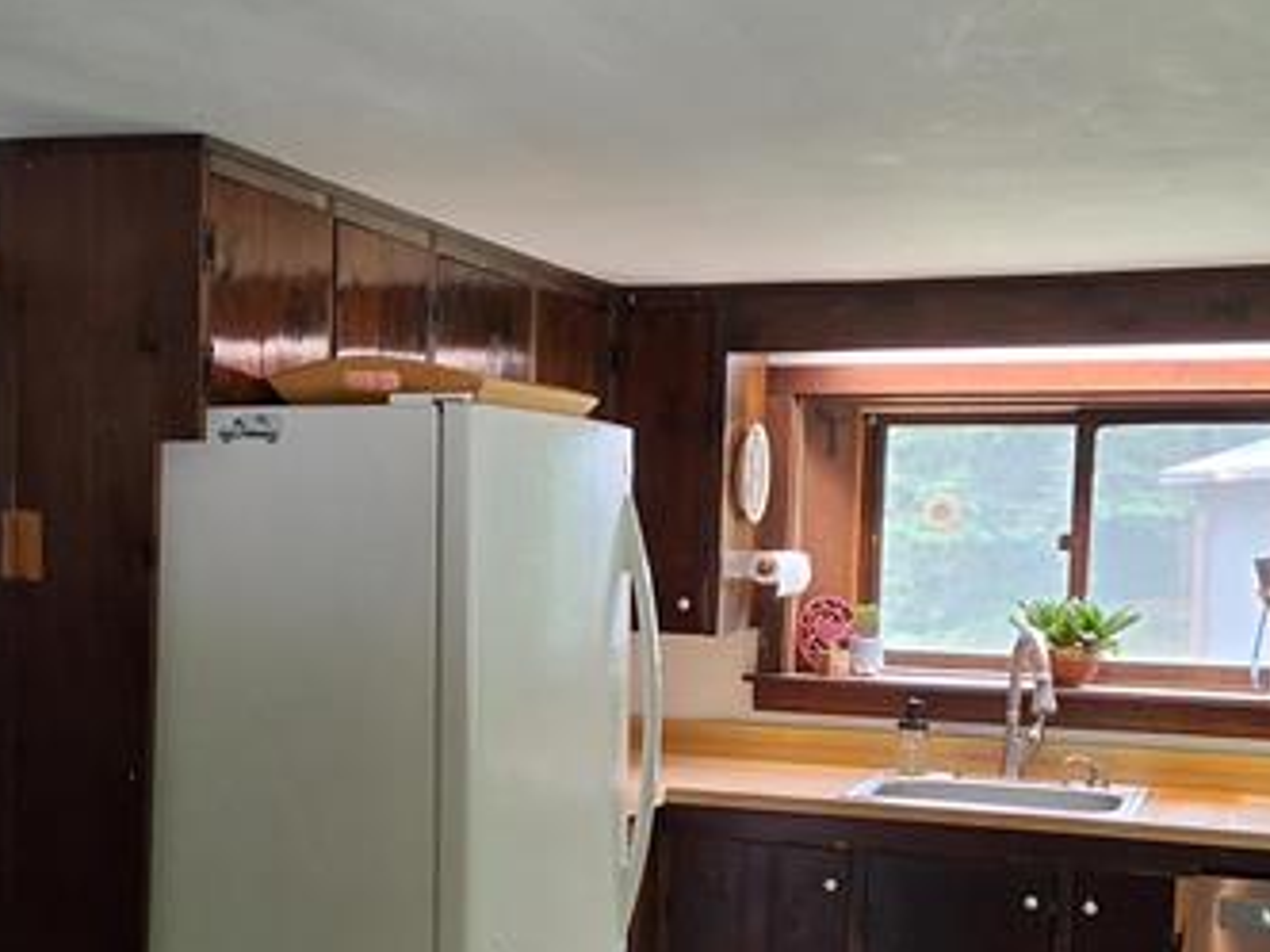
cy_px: 719
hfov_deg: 35.4
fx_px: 1981
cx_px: 516
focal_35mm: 54
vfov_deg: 26.7
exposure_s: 1/40
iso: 125
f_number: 1.9
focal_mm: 2.91
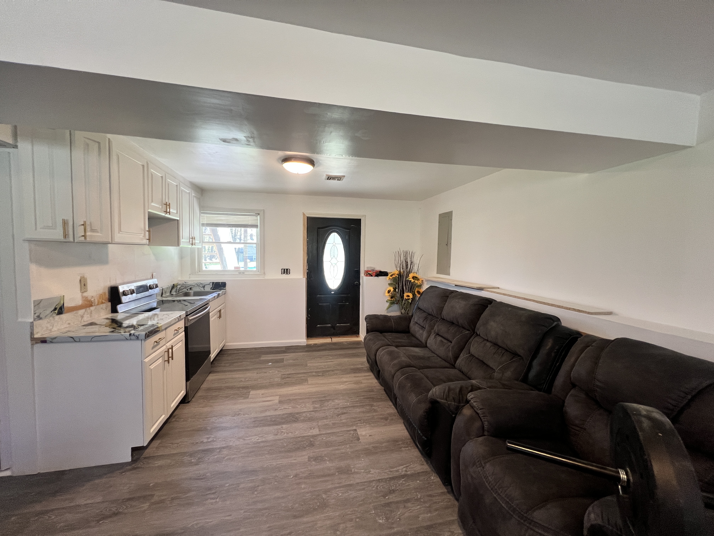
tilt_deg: -3.8
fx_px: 268
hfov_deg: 106.2
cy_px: 268
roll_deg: -0.1
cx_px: 357
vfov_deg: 89.9
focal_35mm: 13
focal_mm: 1.57
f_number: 1.8
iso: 200
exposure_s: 1/120
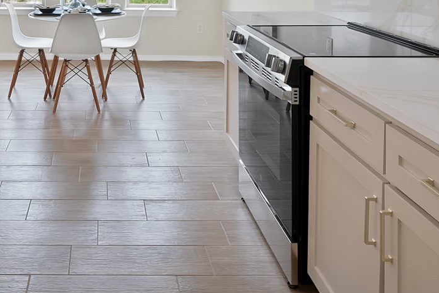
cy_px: -63
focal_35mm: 37
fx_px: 451
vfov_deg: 30.3
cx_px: 102
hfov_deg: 49.5
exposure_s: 1/20
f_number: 9
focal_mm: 13
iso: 640
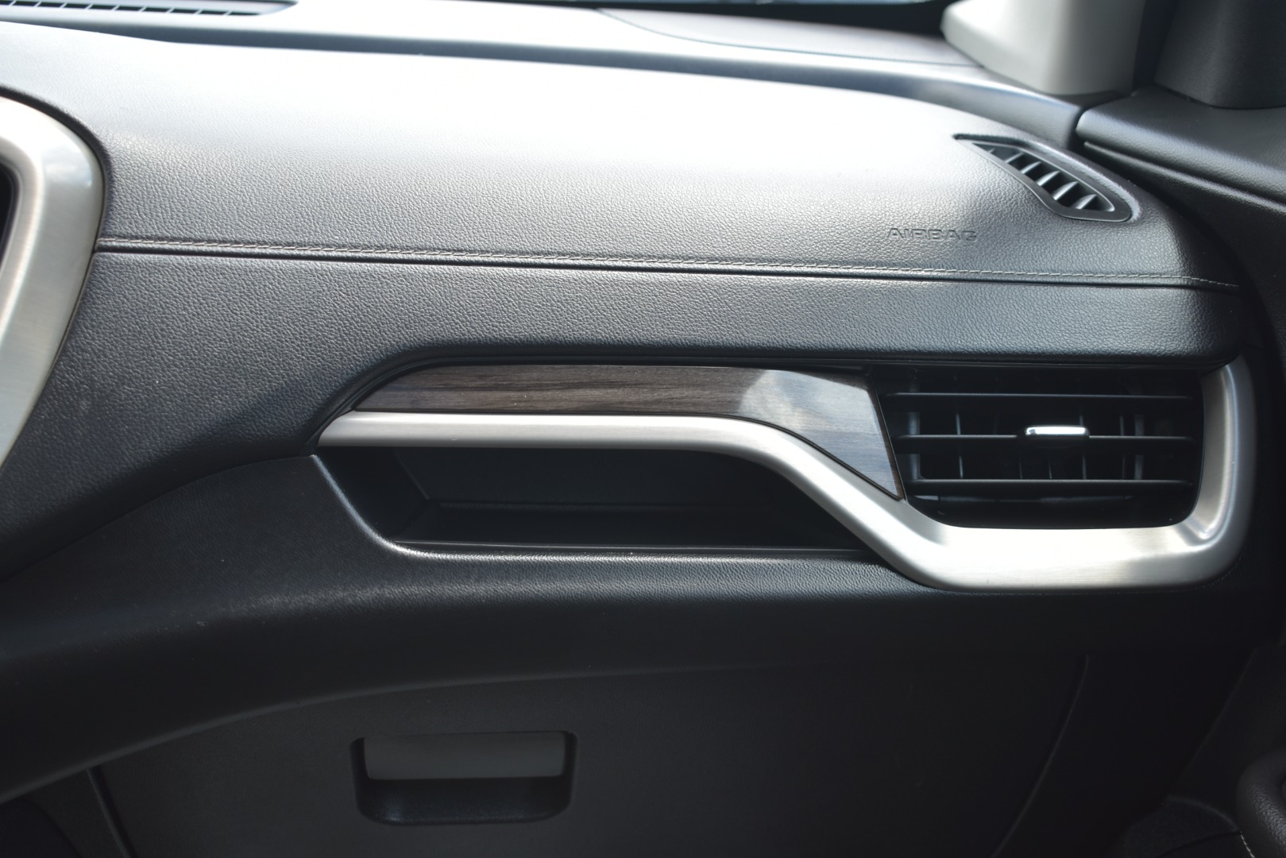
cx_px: 643
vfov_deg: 30.9
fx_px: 1554
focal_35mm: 44
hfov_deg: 45.0
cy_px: 429
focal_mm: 29
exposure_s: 1/50
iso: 100
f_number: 4.2
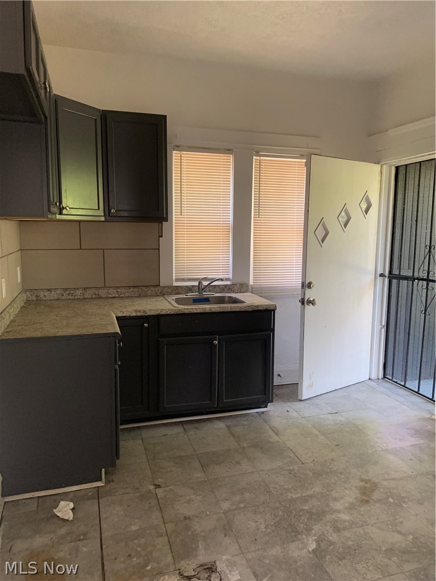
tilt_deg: -5.9
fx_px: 437
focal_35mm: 26
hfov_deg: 53.1
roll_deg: -2.2
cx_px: 218
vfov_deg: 67.3
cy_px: 290
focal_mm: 4.25
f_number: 1.8
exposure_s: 1/60
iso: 250
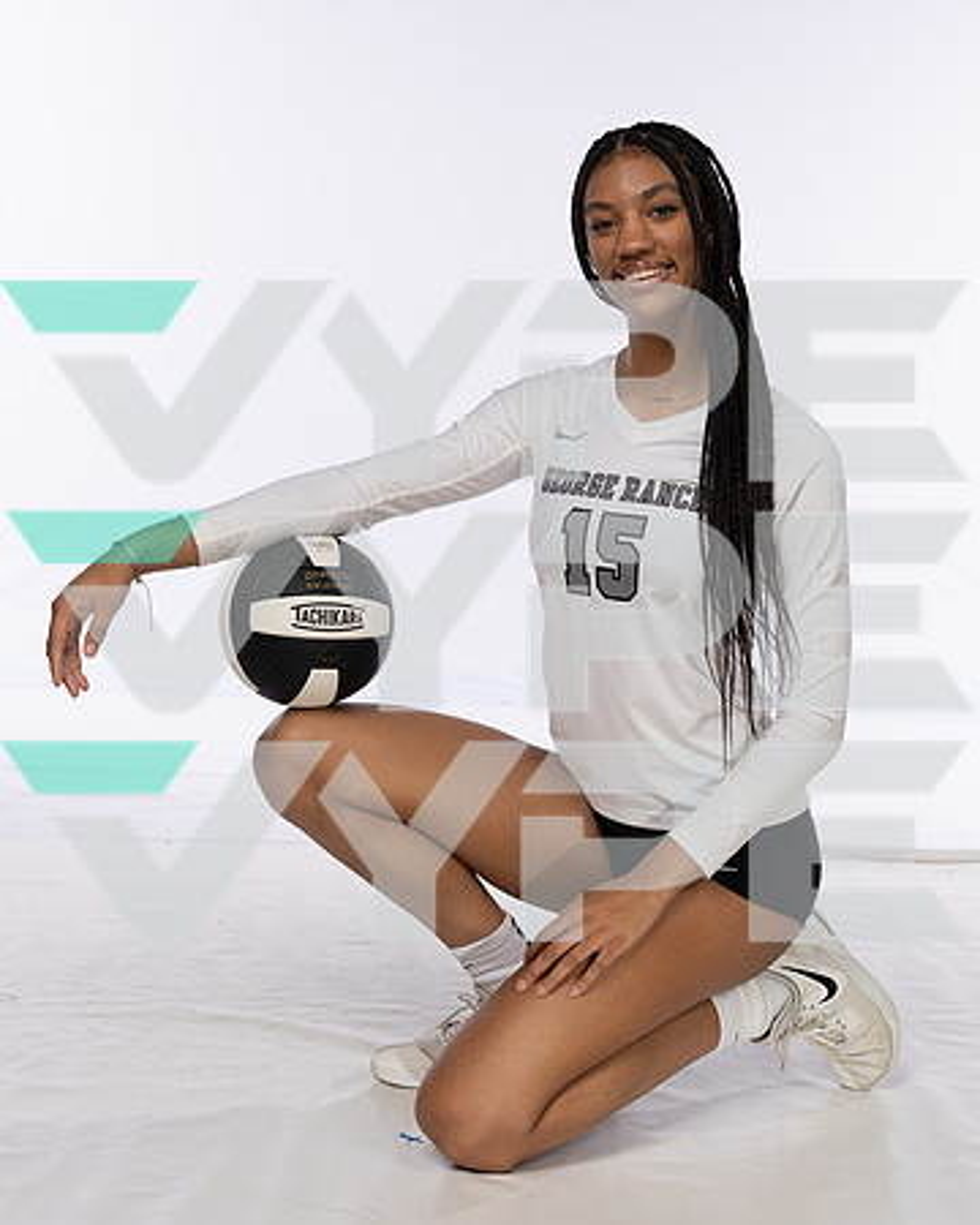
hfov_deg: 24.7
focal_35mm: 61
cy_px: 652
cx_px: 666
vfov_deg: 30.7
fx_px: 2229
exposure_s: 1/250
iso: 200
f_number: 7.1
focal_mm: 41
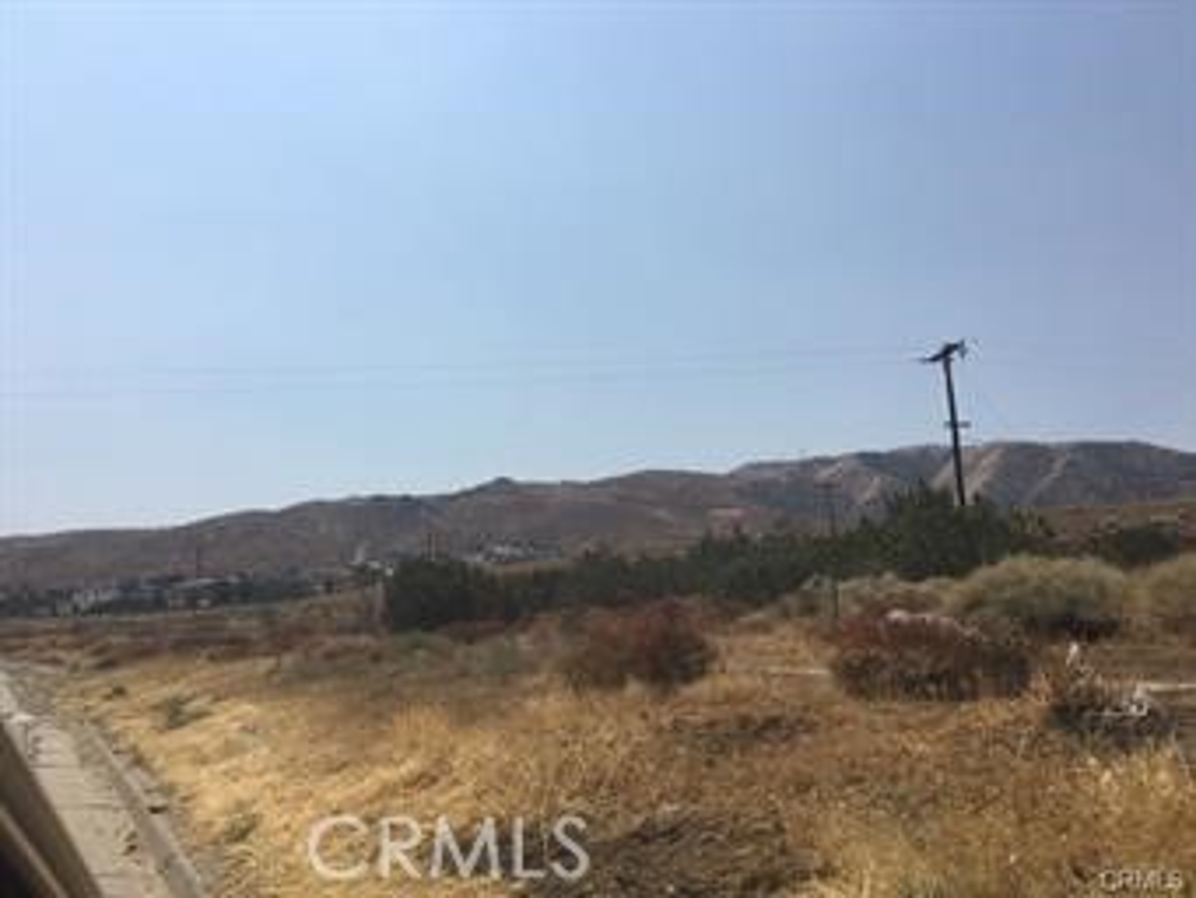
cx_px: 598
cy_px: 449
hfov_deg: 61.6
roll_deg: +0.9
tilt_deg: +10.4
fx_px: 1002
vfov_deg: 48.3
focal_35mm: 29
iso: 25
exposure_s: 1/3497
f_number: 2.2
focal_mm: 4.15
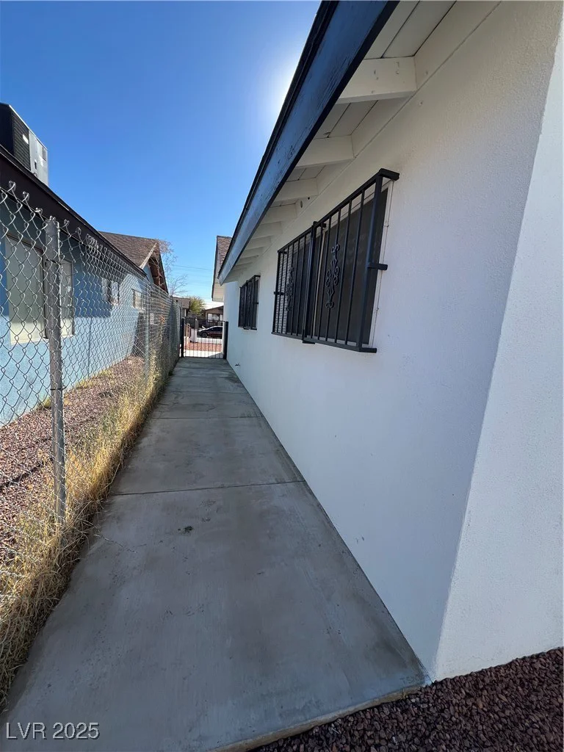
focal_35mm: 13
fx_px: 282
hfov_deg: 89.9
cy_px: 376
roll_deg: -5.3
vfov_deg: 106.2
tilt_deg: -8.6
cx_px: 282
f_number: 1.8
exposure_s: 1/626
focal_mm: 1.57
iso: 32
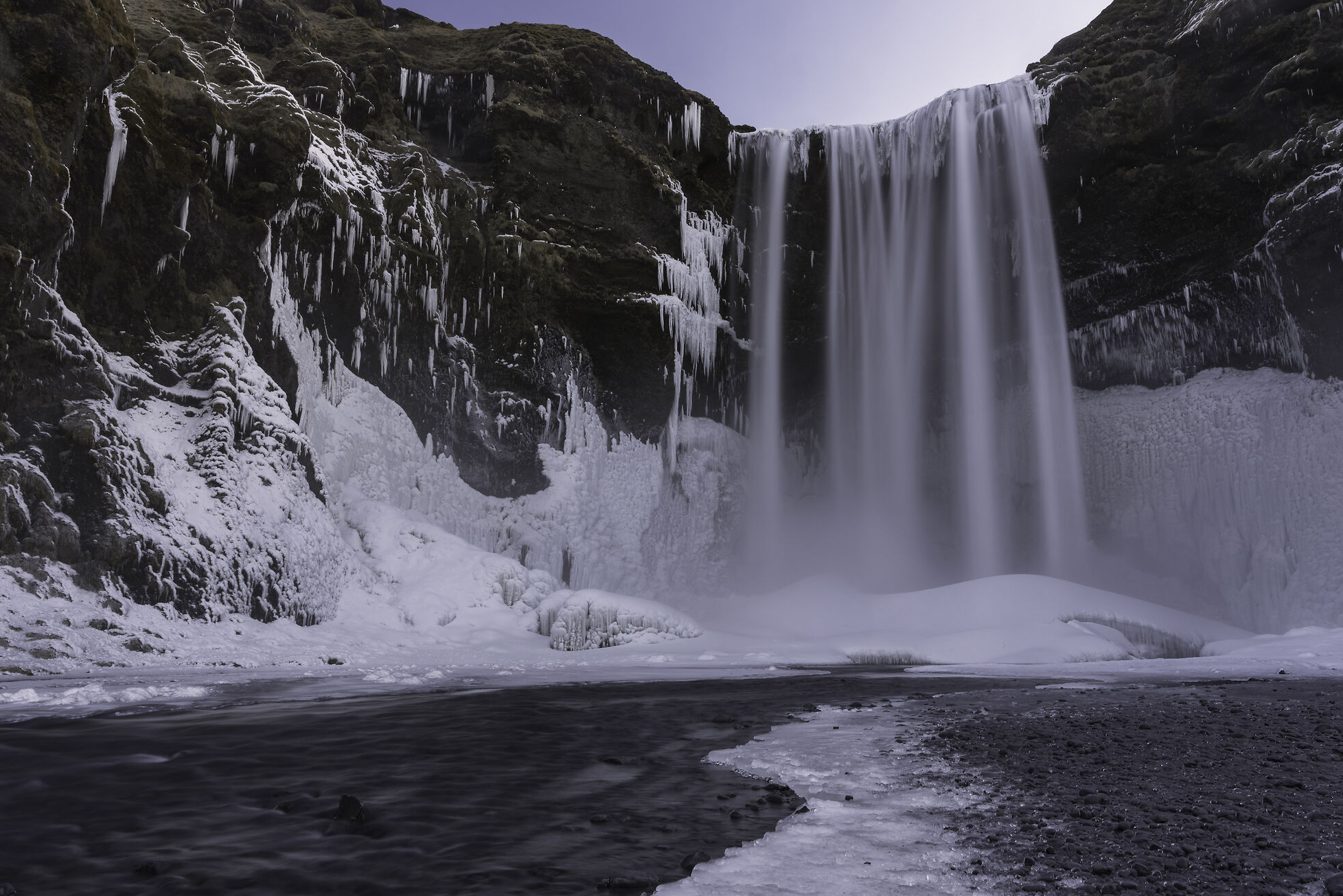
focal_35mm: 27
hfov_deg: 67.3
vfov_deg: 47.9
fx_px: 1007
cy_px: 443
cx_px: 630
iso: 100
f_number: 16
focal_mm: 22
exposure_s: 3.2
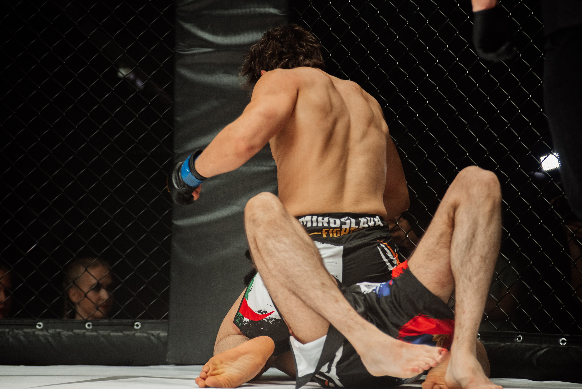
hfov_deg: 14.1
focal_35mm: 145
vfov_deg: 9.5
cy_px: 194
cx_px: 291
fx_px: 2345
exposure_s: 1/640
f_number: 4
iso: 2000
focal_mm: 145
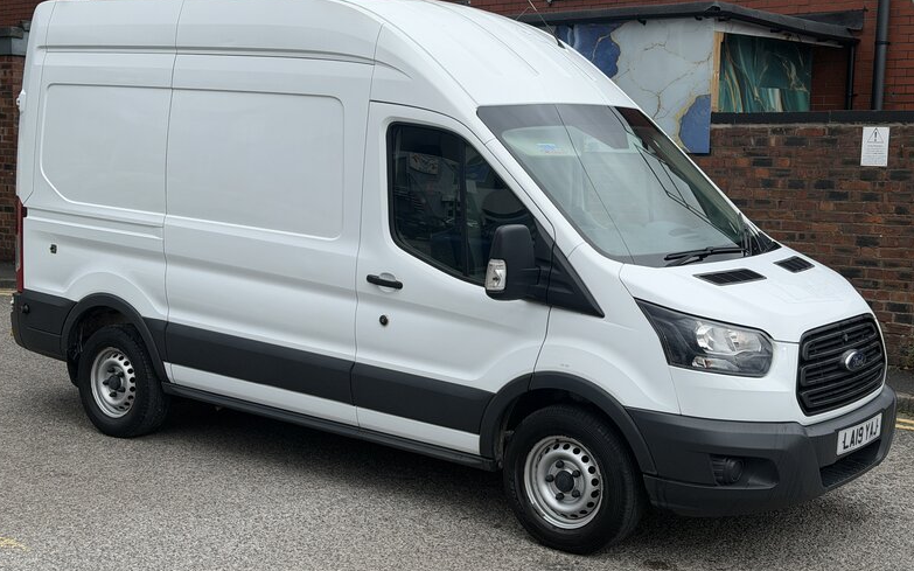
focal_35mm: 52
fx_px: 1295
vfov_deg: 24.8
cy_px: 262
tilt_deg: -4.5
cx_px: 452
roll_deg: -1.8
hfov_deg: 38.9
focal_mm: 6.76
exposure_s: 1/2415
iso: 64
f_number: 1.78
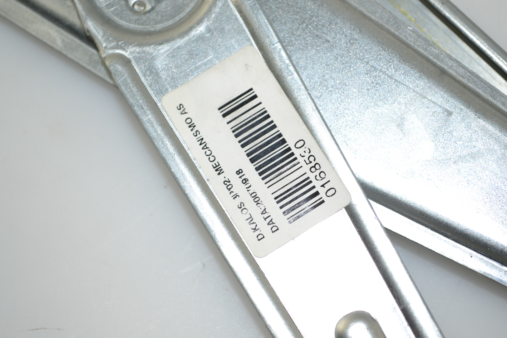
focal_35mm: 72
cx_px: 254
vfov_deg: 18.9
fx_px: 1014
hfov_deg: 28.1
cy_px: 169
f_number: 5.3
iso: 100
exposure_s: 1/60
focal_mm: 48
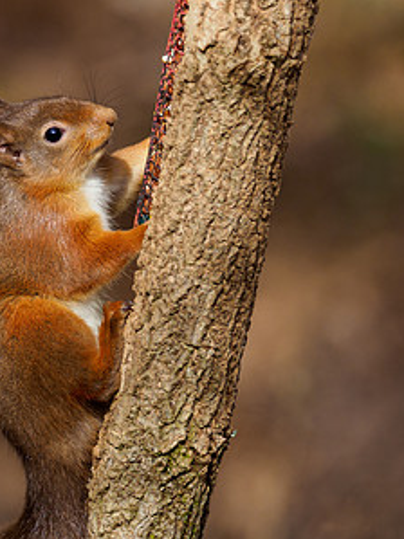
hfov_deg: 1.2
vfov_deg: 1.6
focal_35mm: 1206
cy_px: 274
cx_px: 76
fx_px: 18780
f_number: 4.5
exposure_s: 1/1000
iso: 400
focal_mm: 300
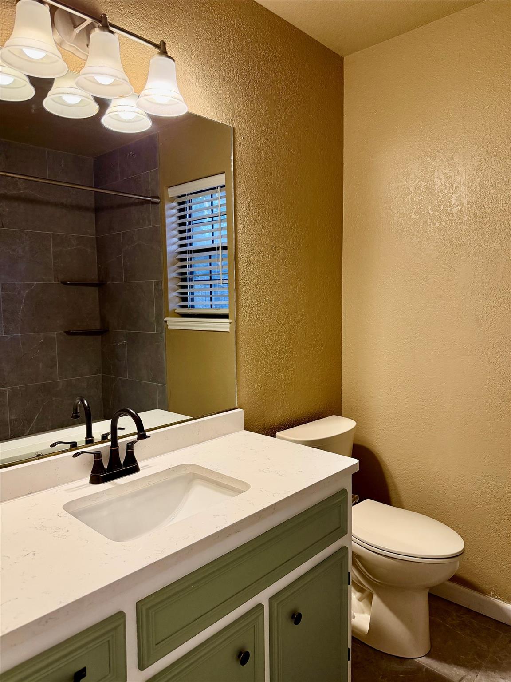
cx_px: 256
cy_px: 341
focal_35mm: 24
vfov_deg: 71.6
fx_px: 472
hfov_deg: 56.8
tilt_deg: -5.6
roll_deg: +1.5
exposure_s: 1/60
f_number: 1.78
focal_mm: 6.76
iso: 200
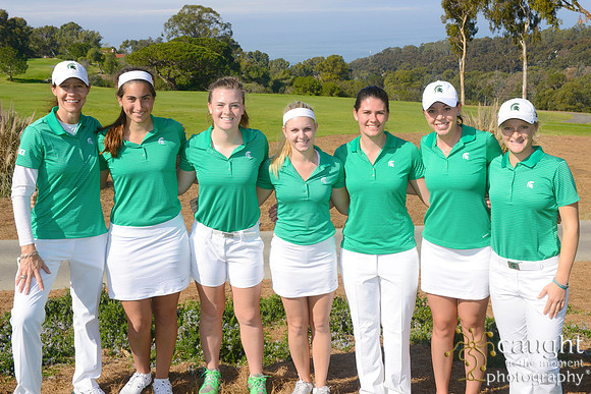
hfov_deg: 46.4
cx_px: 296
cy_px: 197
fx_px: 690
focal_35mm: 42
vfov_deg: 31.9
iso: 250
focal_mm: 42
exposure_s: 1/250
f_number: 14
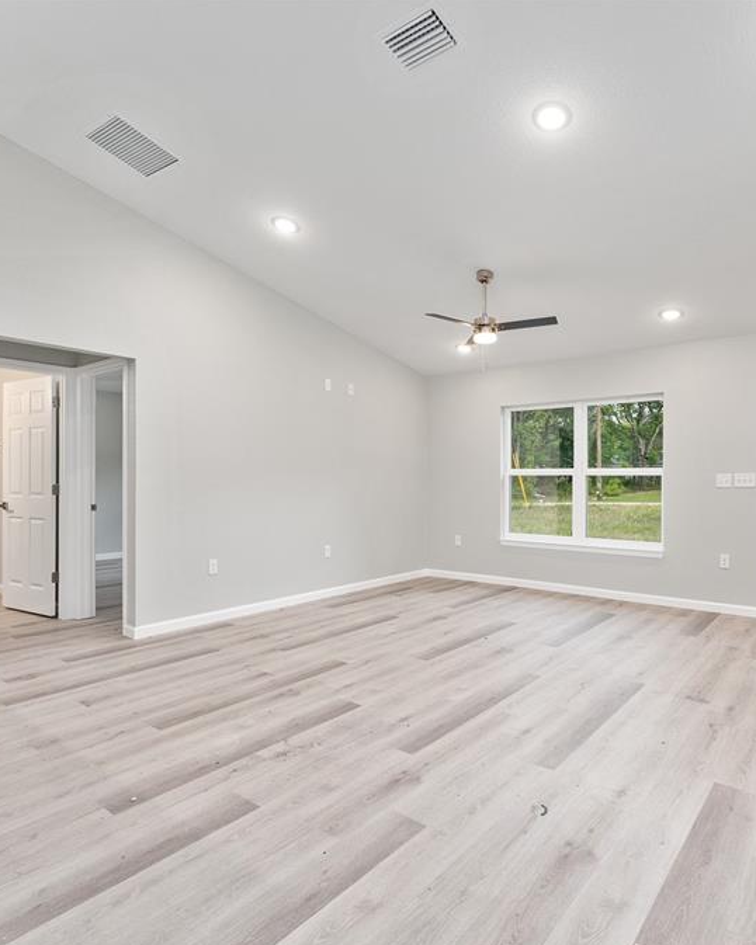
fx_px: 560
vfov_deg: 80.4
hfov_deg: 67.4
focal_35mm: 20
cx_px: 455
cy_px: 476
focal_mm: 14
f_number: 7.1
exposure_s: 1/10
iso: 400
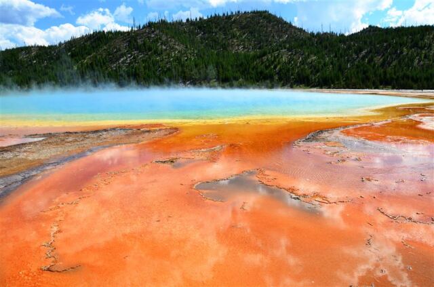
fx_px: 325
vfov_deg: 47.7
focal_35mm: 27
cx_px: 217
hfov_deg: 67.5
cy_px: 144
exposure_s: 1/400
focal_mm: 18
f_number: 10
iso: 200
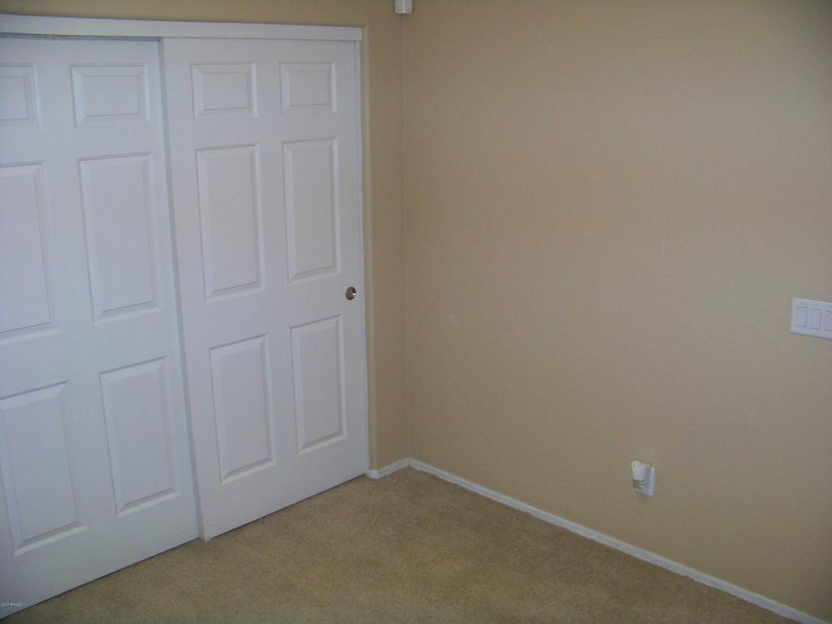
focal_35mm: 36
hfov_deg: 51.4
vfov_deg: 39.7
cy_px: 312
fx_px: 865
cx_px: 416
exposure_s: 1/30
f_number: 2.8
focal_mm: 5.85
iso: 200
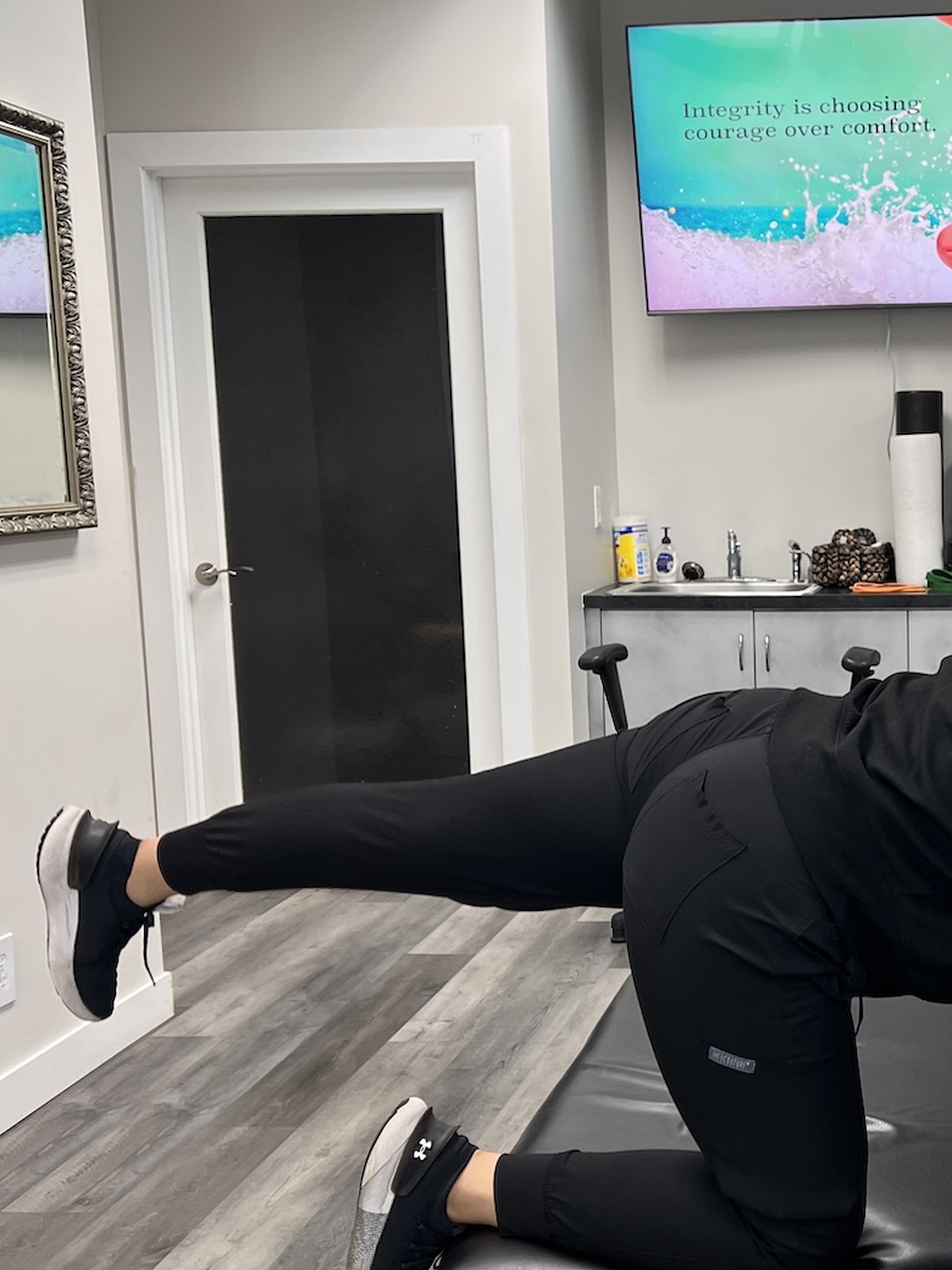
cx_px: 880
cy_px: 762
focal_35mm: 50
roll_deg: +2.0
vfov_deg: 38.0
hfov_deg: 27.9
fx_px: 1833
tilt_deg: -6.7
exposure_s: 1/60
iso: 80
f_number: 1.5
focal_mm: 5.7
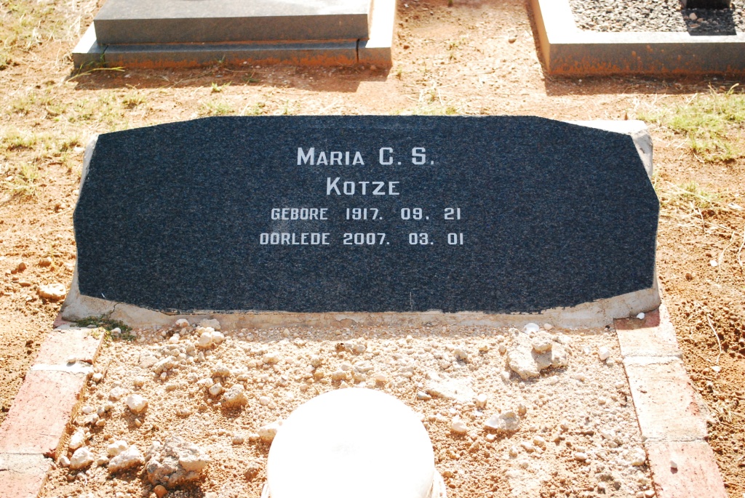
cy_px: 249
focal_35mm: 57
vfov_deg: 23.8
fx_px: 1181
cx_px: 372
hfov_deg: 35.0
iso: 1600
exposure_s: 1/2000
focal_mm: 38
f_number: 5.3
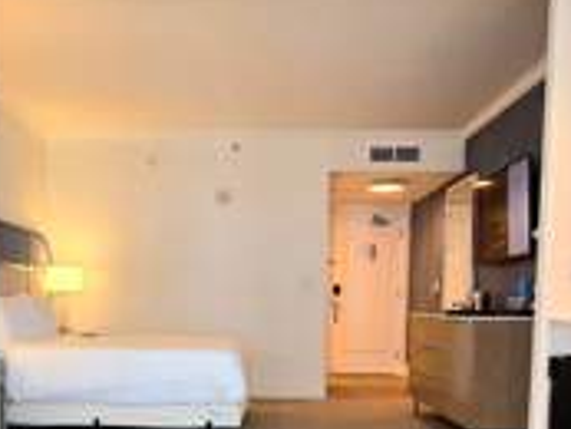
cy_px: 361
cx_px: 215
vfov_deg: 37.8
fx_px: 594
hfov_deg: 50.8
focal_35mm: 36
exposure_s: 1/60.2
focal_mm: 2.2
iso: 100
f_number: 2.2
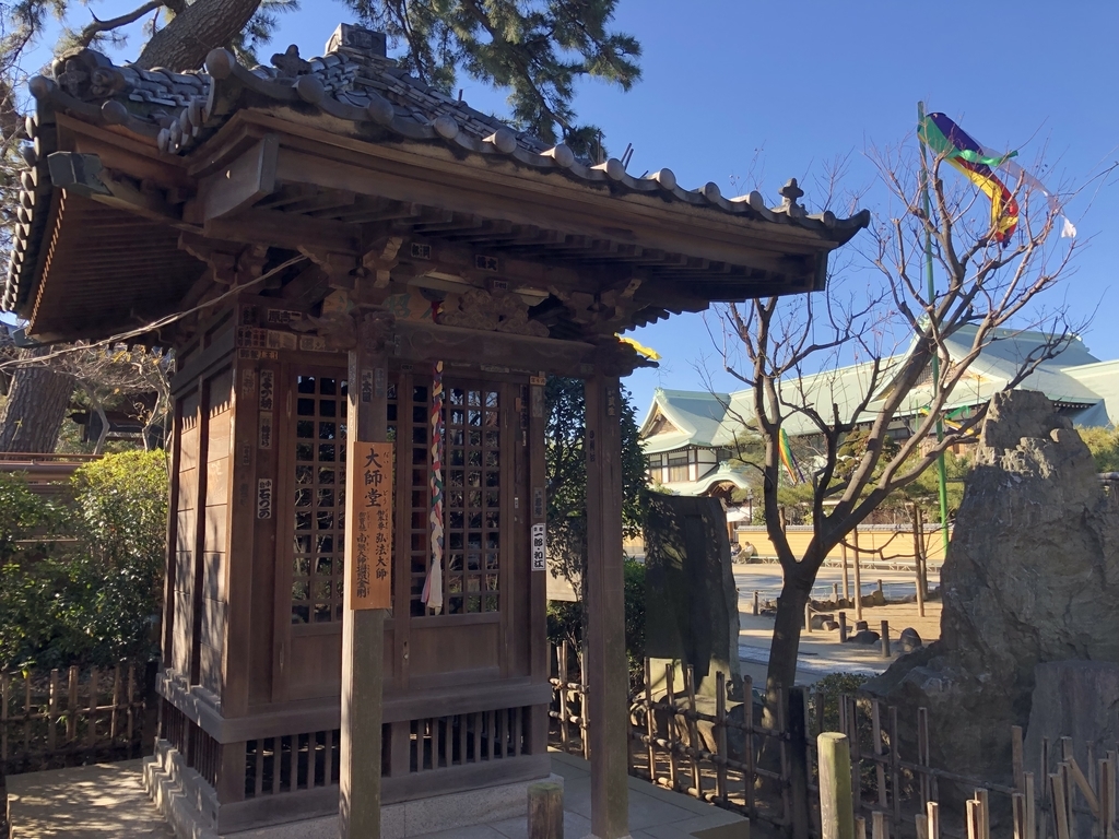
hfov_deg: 63.4
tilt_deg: +7.5
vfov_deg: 49.7
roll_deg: +0.9
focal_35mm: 28
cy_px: 420
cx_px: 560
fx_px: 905
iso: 20
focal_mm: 3.99
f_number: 1.8
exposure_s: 1/505
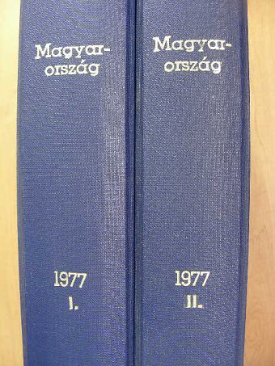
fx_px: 402
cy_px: 183
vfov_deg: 49.0
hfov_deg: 37.7
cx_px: 138
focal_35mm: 38
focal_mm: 6.3
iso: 100
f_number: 3.5
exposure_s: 1/7
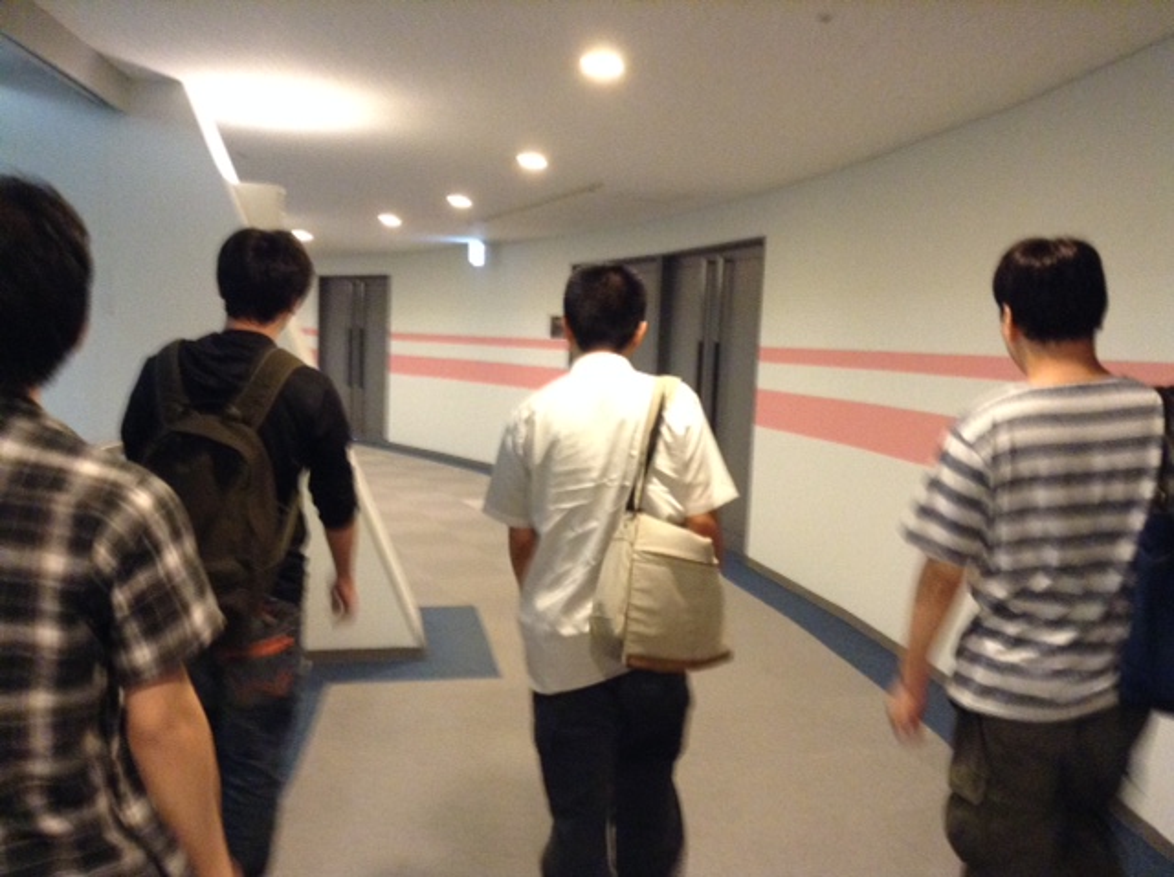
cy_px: 438
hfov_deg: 55.4
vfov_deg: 42.8
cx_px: 587
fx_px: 1118
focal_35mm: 33
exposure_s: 1/17
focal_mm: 3.3
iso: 200
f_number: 2.4
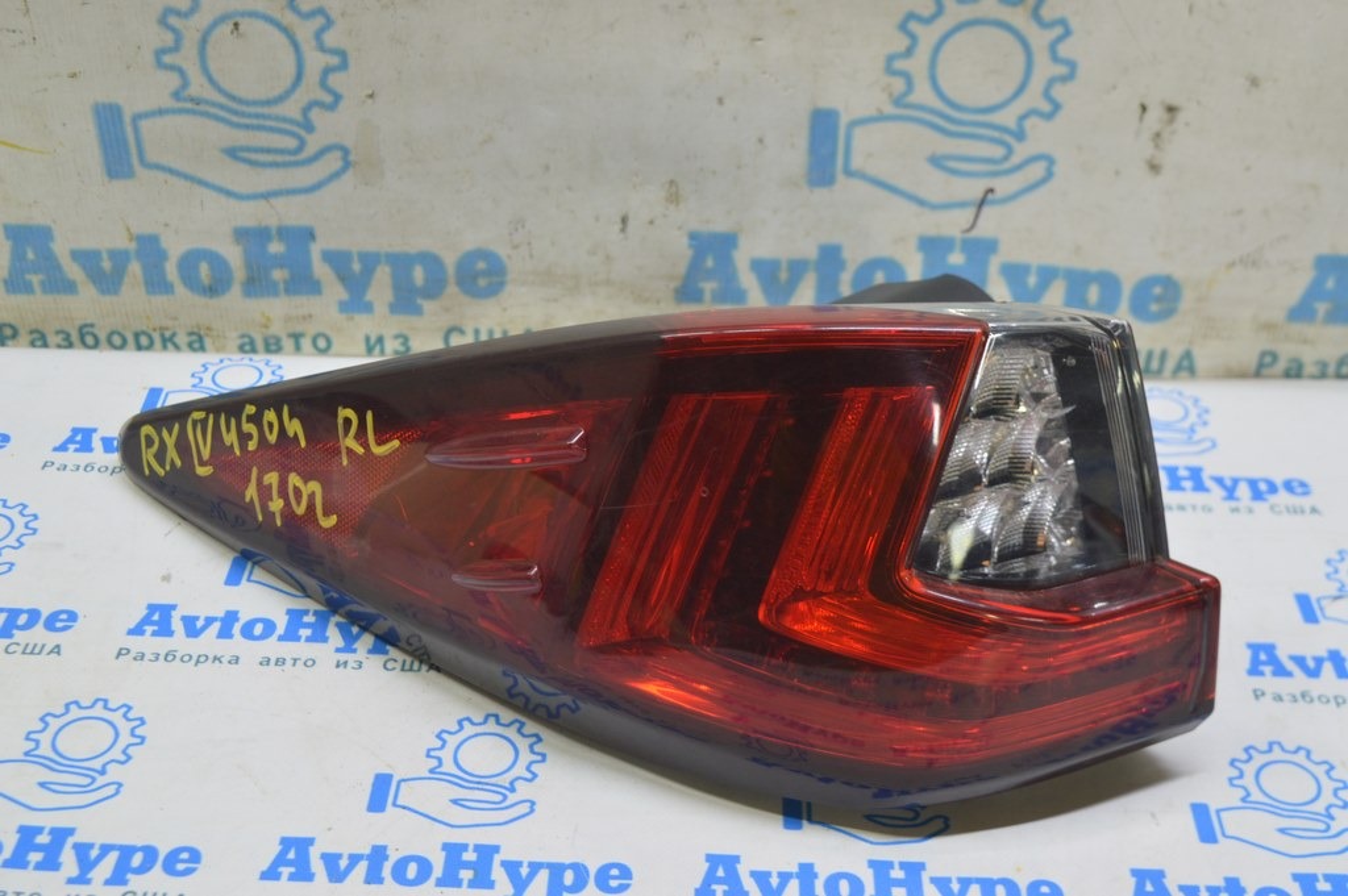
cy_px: 448
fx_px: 1796
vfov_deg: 28.0
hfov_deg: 41.1
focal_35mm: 48
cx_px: 674
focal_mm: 32
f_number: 5.6
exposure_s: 1/20
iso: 400
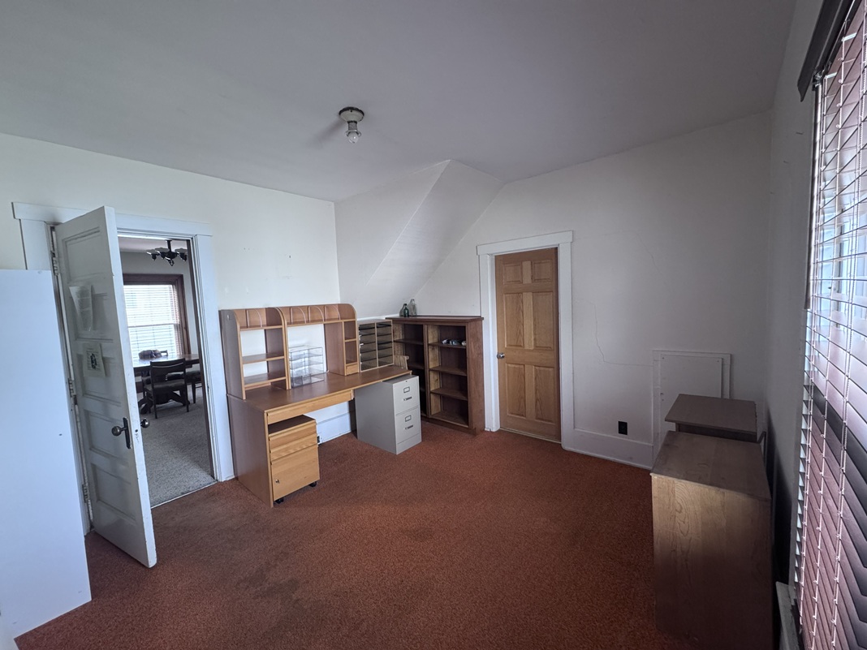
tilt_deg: -5.5
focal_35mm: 14
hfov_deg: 102.1
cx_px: 434
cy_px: 325
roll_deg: +2.1
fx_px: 351
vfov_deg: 85.7
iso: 320
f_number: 2.2
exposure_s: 1/83
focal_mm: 2.22
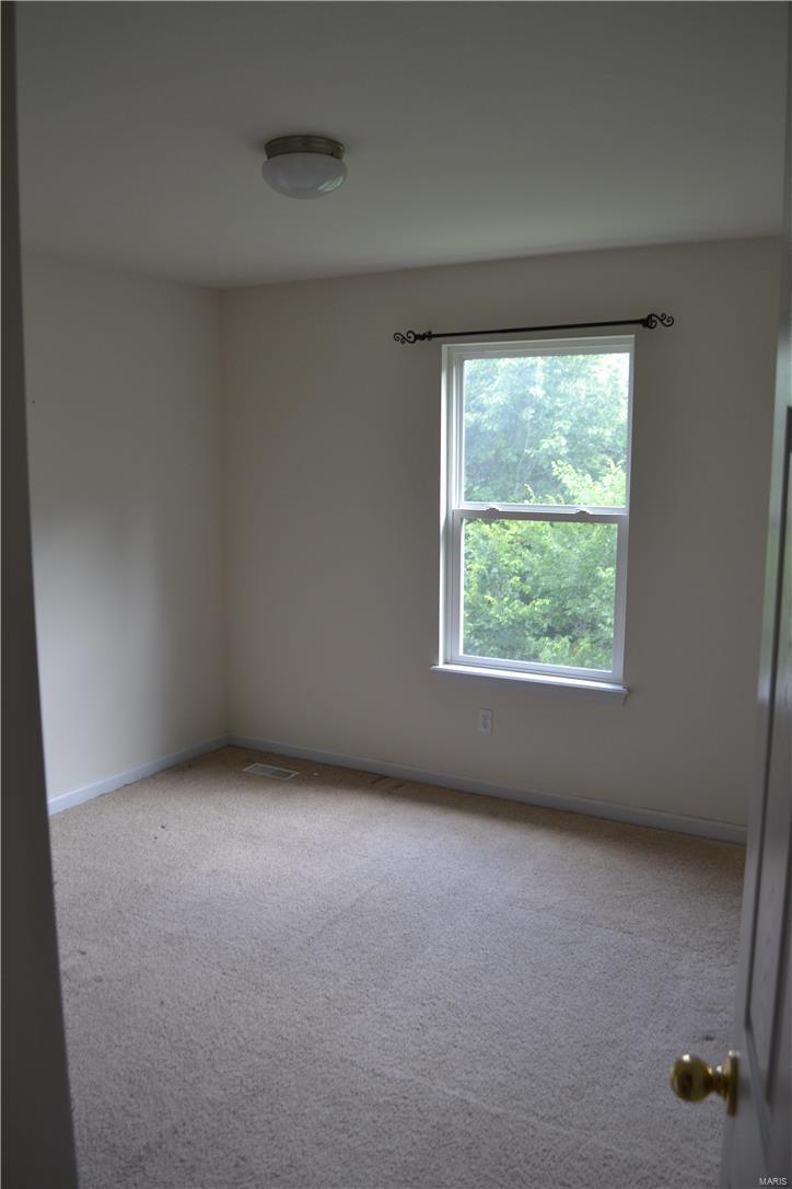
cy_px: 594
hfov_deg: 47.9
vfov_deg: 67.4
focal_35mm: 27
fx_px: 891
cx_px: 396
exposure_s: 1/80
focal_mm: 18
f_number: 4.5
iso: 400
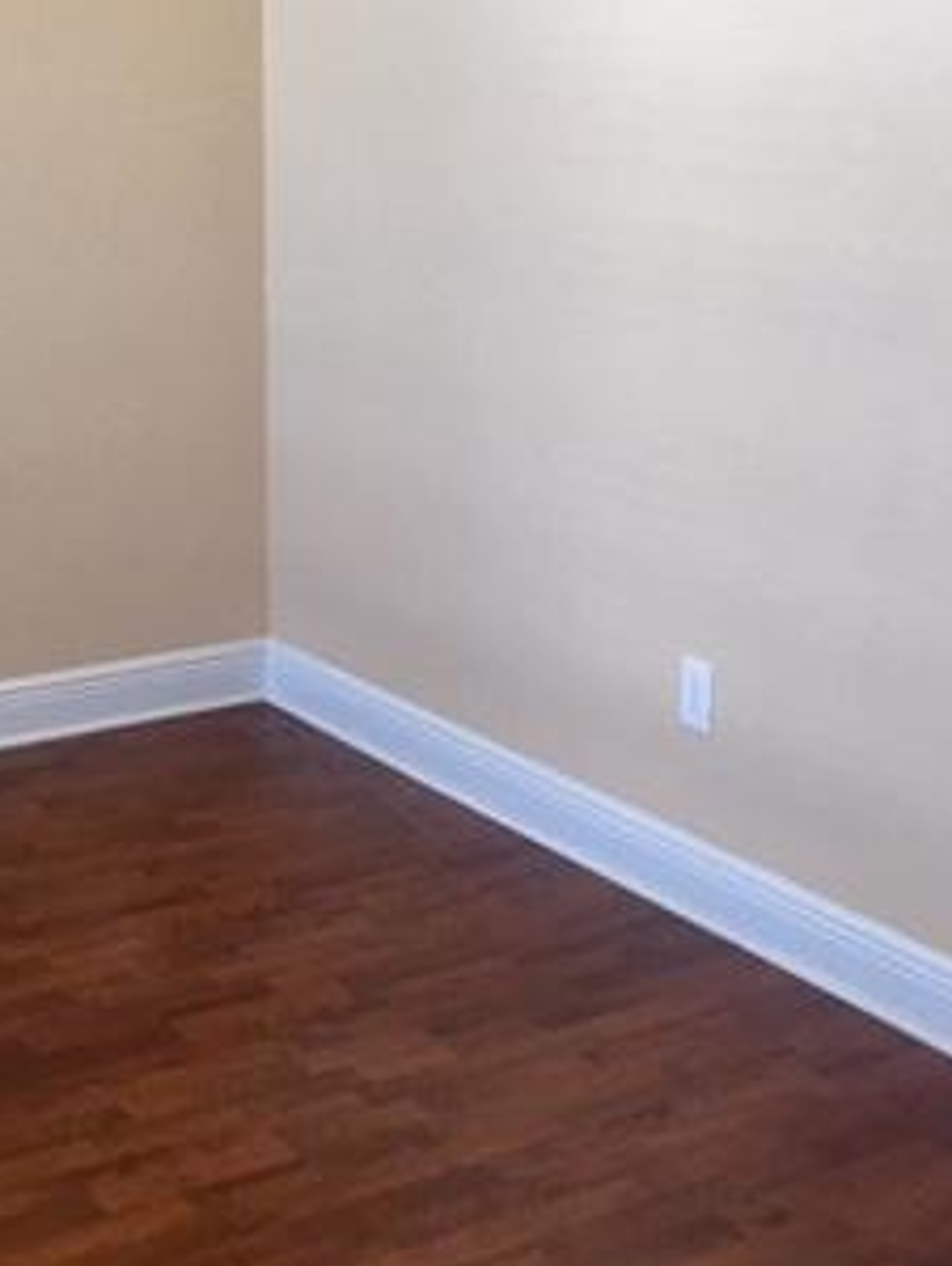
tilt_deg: -12.4
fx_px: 2269
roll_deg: -1.5
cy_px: 504
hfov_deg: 23.7
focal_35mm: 62
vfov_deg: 31.1
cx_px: 389
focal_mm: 4.15
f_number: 2.2
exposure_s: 1/15
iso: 32
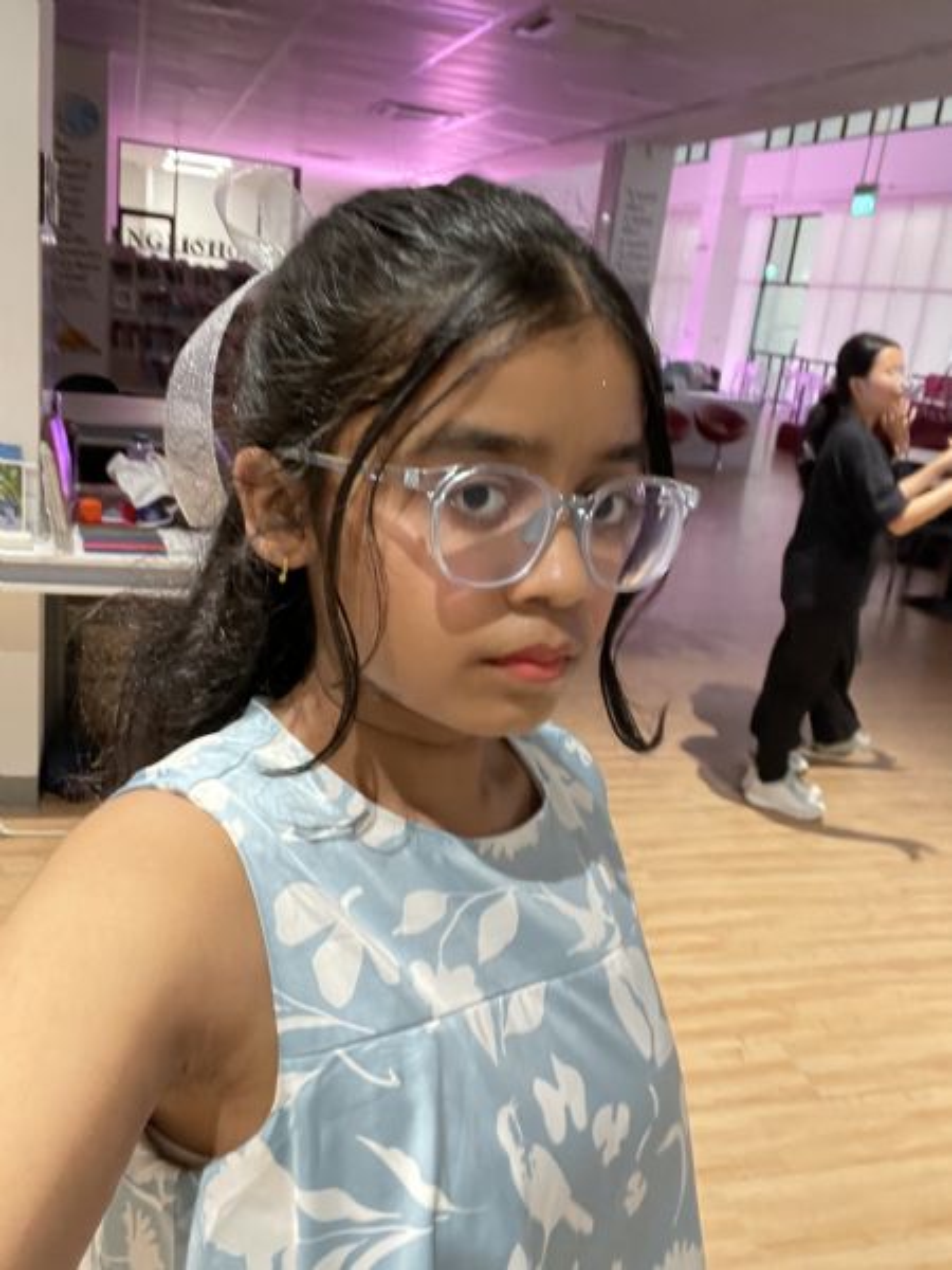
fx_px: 1100
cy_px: 635
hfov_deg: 46.8
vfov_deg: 60.0
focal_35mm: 30
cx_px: 476
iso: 500
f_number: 2.2
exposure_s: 1/25
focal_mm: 2.71
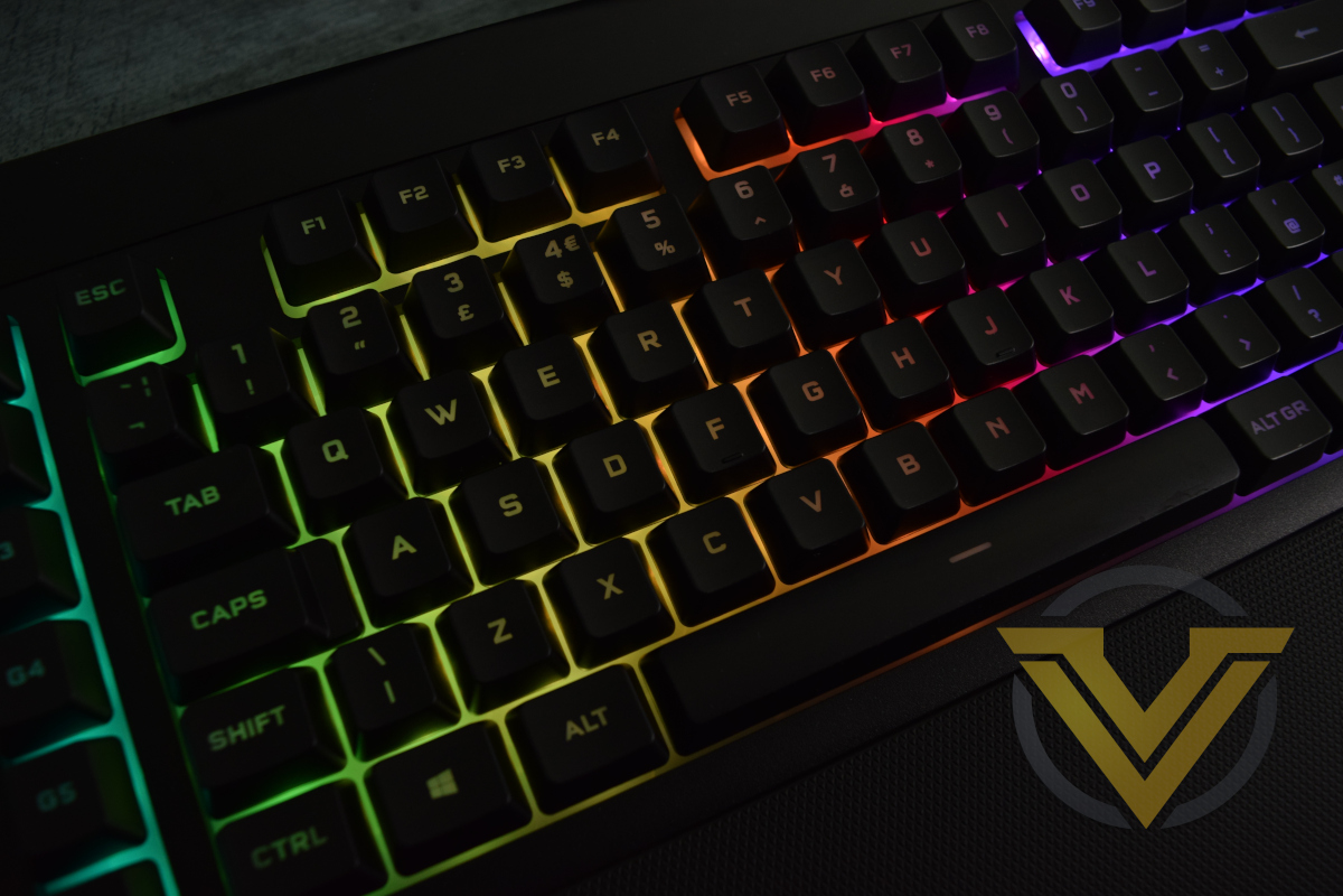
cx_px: 672
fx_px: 1119
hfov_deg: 61.9
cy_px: 448
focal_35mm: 30
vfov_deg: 43.6
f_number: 6.3
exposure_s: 1/125
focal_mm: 20
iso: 640
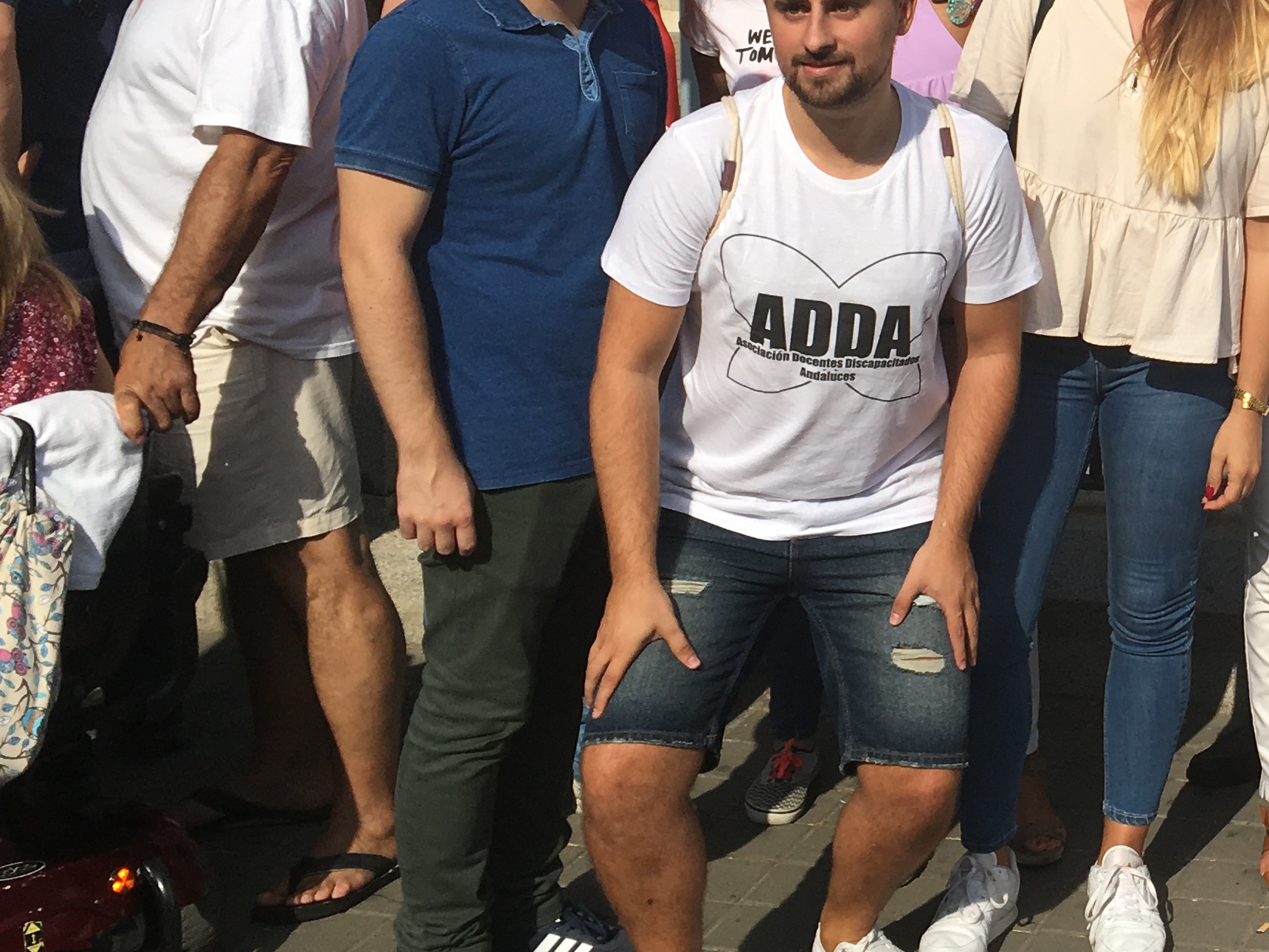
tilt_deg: -10.9
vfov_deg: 21.3
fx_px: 2493
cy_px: 177
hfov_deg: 26.4
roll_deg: -1.6
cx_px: 1389
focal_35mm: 68
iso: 25
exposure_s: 1/2404
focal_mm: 4.15
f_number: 2.2
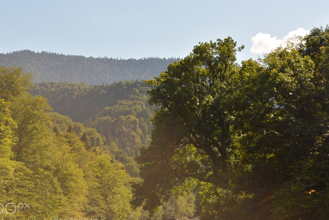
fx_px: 658
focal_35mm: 72
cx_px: 166
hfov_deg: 28.1
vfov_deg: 18.9
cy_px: 109
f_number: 8
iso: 500
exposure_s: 1/1000
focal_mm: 40
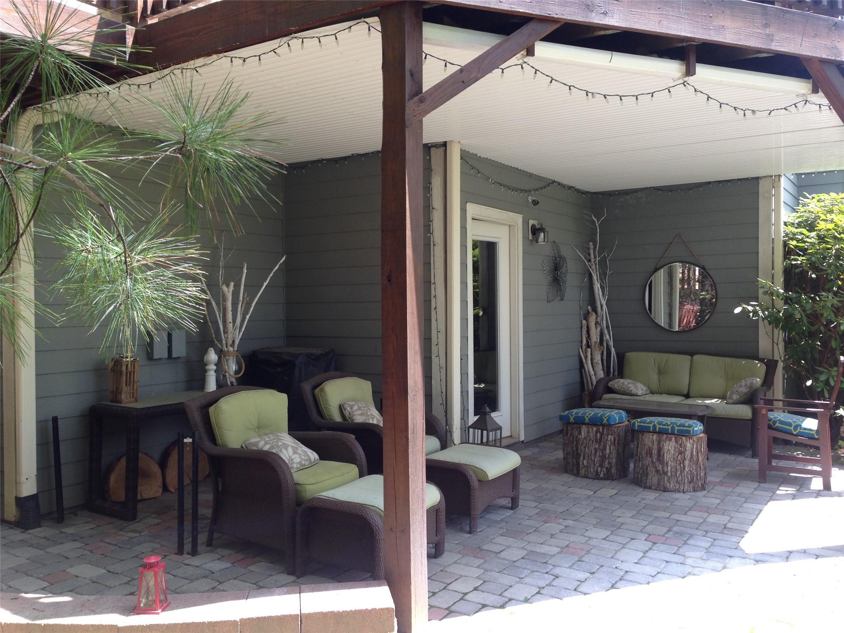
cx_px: 422
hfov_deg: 55.4
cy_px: 316
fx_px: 805
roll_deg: +0.8
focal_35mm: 33
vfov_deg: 42.9
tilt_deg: +0.4
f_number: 2.4
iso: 50
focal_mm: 4.12
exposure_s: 1/133
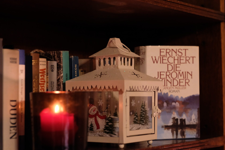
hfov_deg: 24.2
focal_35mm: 84
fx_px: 525
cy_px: 75
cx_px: 112
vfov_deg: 16.3
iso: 5000
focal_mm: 56
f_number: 2.8
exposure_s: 1/100
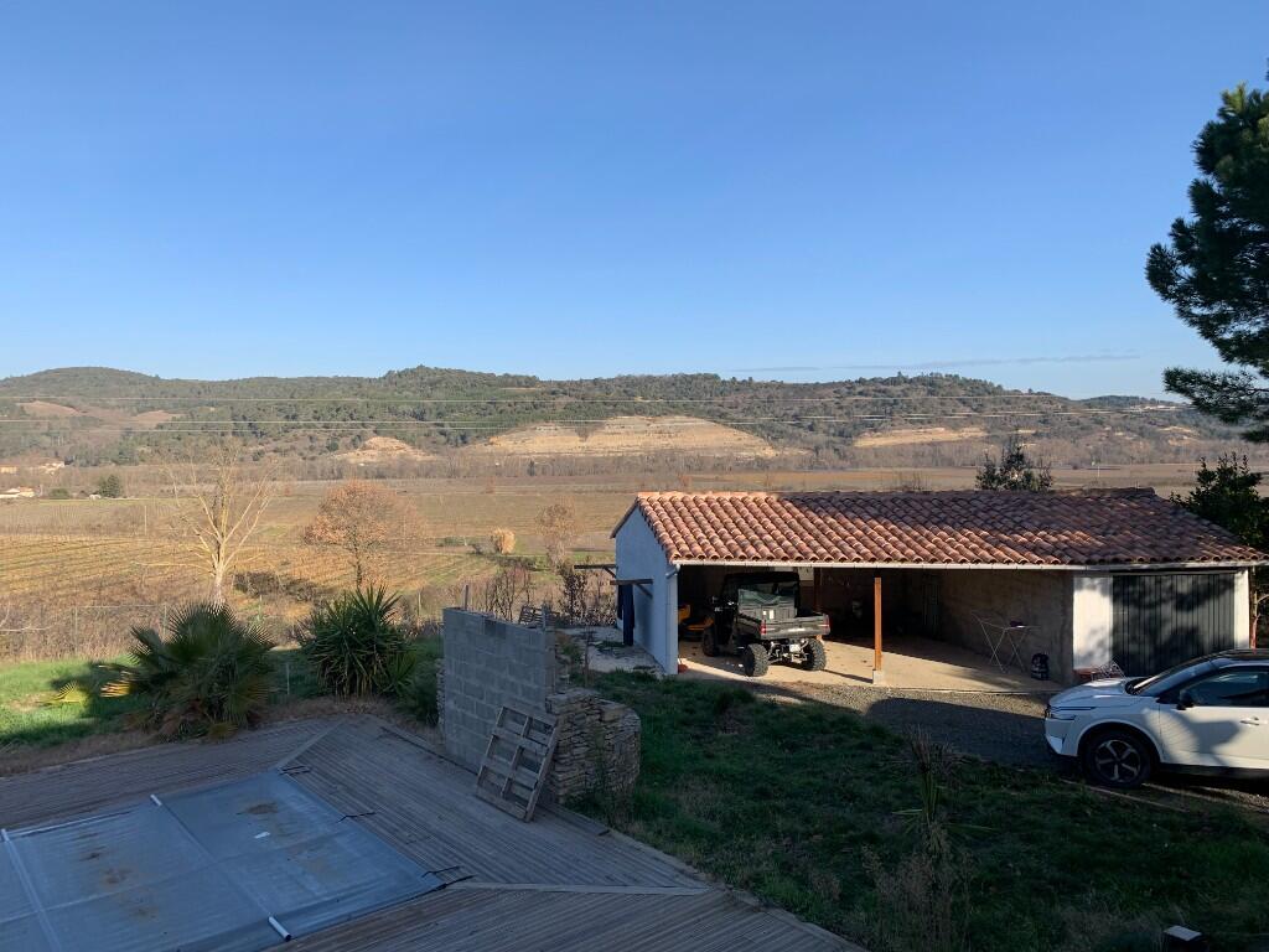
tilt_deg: -2.1
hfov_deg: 67.3
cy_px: 476
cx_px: 634
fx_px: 953
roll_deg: +0.1
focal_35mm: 26
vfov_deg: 53.1
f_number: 1.8
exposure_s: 1/1689
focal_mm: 4.25
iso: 25
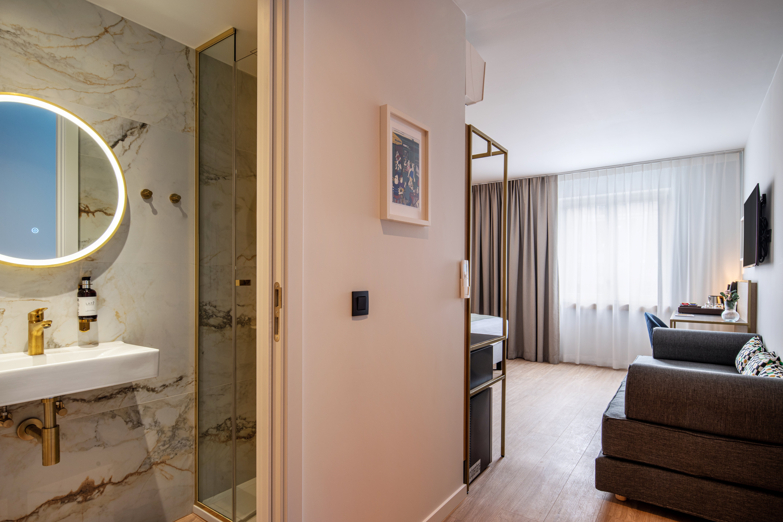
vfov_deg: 64.6
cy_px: 261
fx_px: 413
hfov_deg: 86.9
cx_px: 392
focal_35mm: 19
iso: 125
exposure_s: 1/5
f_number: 11
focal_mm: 19
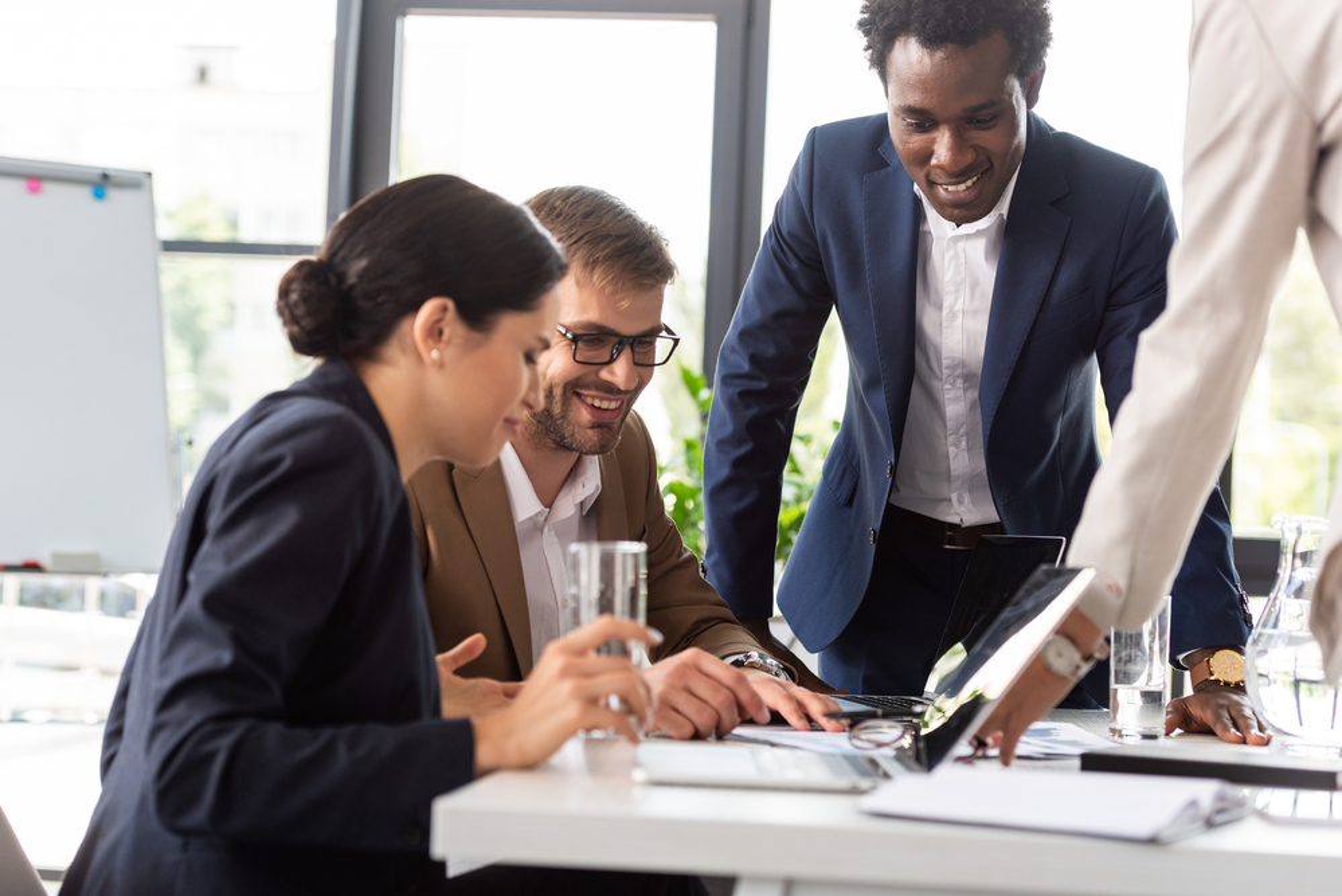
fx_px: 2610
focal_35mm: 70
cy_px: 448
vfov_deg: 19.5
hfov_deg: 28.8
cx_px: 671
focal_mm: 70
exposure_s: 1/250
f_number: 3.5
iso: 500
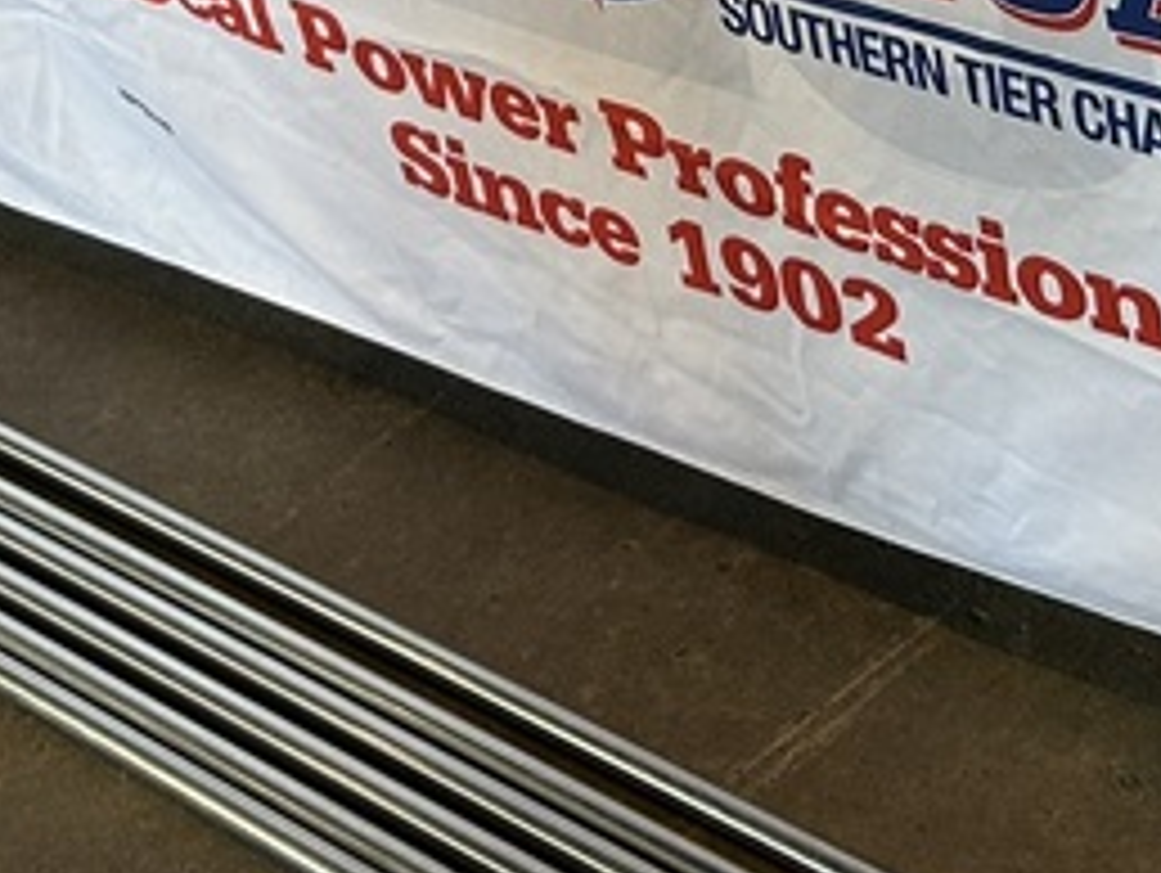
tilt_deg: -29.2
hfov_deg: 19.0
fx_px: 3458
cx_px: 828
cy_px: -166
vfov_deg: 14.0
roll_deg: +8.1
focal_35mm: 103
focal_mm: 5.7
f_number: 1.5
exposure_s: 1/60
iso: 100
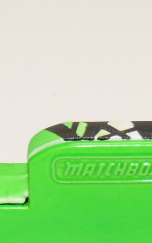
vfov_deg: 8.7
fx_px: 1590
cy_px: 228
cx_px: 94
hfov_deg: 5.5
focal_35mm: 240
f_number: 4
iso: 100
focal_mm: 11.3
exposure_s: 1/30
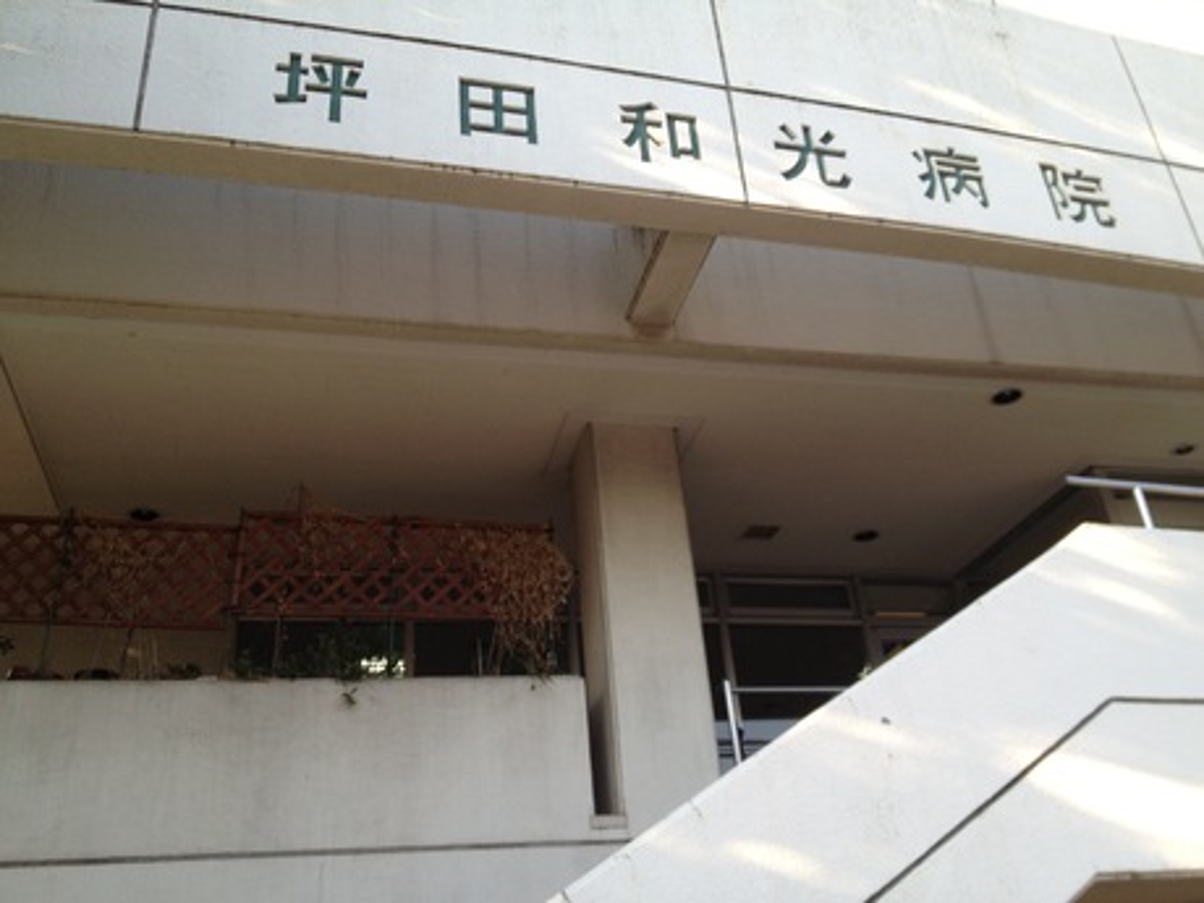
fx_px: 1217
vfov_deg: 40.7
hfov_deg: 52.6
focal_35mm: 35
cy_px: 452
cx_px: 602
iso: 50
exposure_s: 1/183
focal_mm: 4.28
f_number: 2.4
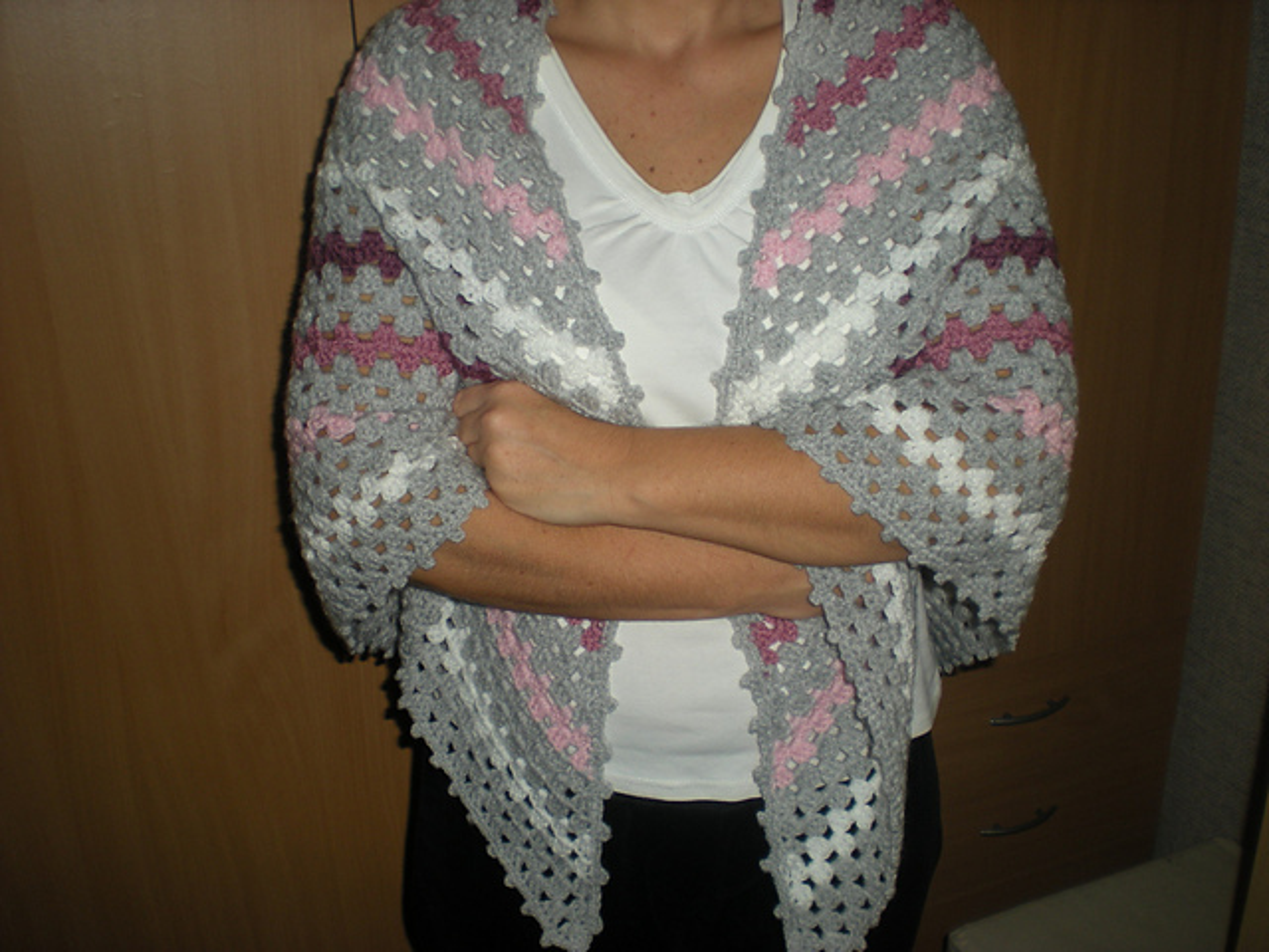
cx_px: 634
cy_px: 476
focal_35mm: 38
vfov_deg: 37.7
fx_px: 1393
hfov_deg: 49.0
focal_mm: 6.3
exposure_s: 1/60
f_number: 3.1
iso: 64
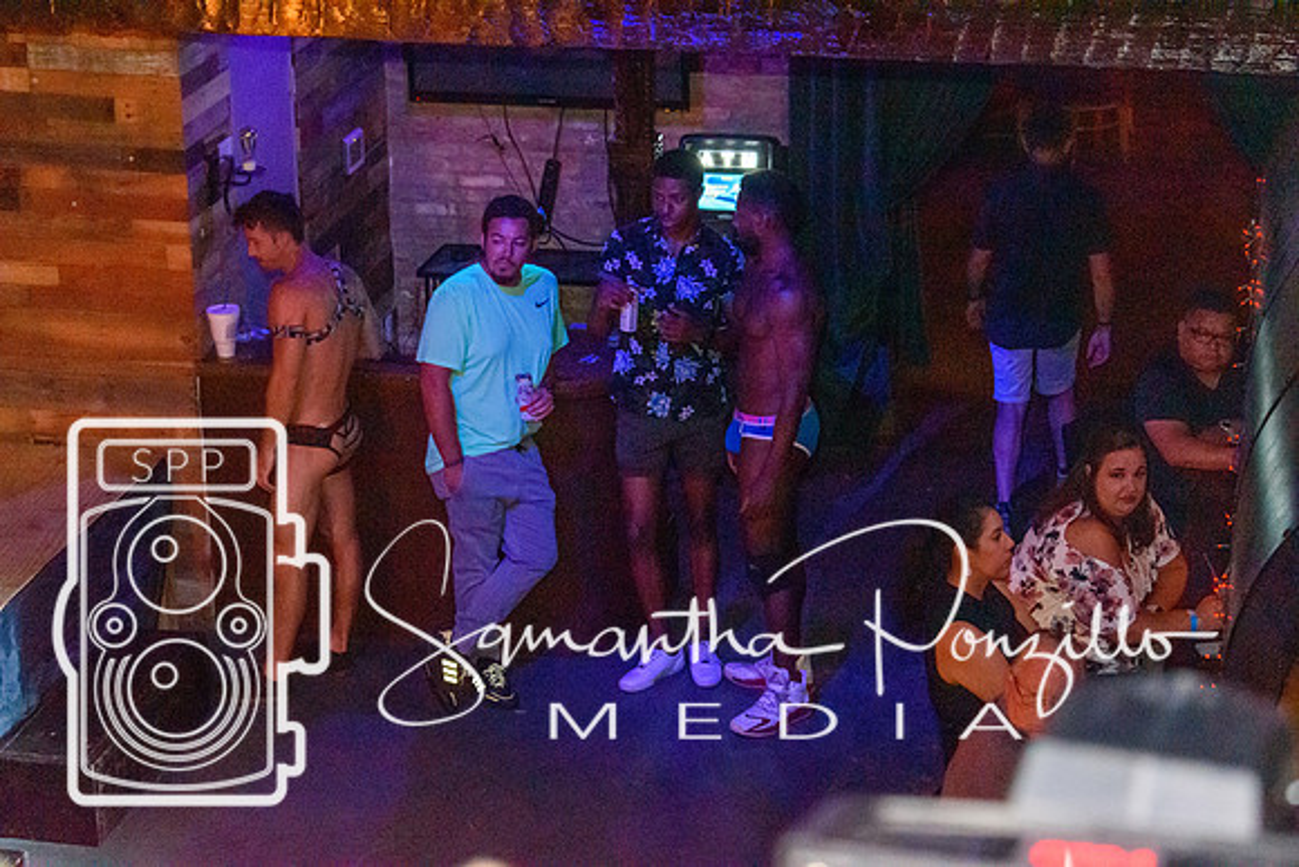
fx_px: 2977
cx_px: 650
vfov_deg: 16.6
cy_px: 434
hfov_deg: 24.6
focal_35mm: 82
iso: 6400
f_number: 5.6
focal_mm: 55
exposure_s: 1/60
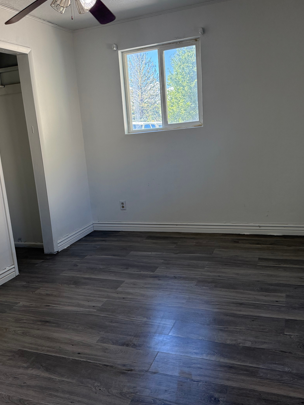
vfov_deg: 55.3
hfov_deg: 42.8
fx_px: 386
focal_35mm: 33
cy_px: 203
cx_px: 126
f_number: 1.78
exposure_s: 1/236
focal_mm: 6.76
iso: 200
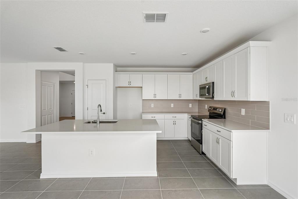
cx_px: 149
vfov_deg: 73.7
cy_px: 100
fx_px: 132
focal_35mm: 16
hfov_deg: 96.8
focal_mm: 16
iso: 400
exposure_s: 1/80
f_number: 8
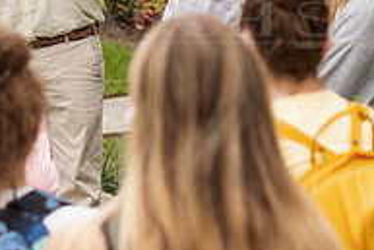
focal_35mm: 158
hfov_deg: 13.0
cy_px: 18
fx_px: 1643
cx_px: 184
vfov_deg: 8.7
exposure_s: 1/250
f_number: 2.5
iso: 31
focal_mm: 50
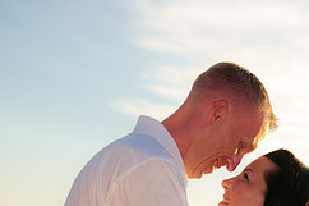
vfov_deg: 9.0
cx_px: 217
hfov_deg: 13.6
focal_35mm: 151
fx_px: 1295
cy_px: 185
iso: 200
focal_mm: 42
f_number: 2.8
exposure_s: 1/800
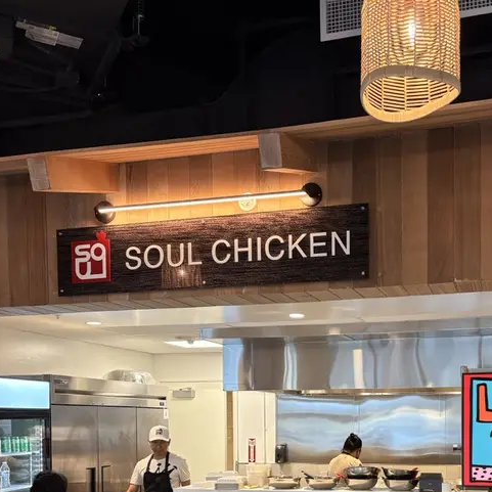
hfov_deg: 38.6
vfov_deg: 37.1
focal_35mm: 43
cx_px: 340
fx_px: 691
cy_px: 428
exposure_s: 1/60
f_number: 1.6
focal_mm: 5.96
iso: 125
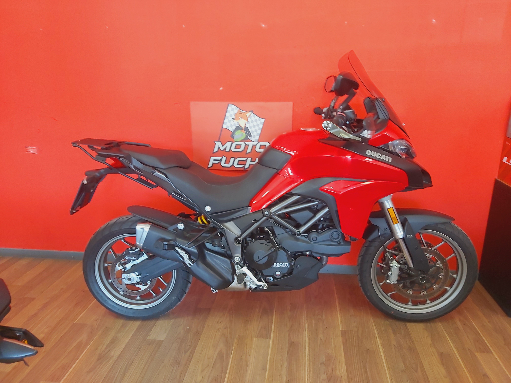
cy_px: 192
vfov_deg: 53.1
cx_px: 256
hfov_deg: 67.3
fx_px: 384
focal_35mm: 26
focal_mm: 3.92
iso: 200
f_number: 1.7
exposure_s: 1/33
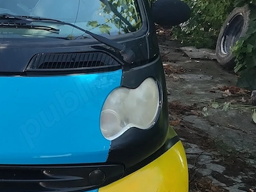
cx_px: 11
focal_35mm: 81
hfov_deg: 23.3
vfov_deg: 18.2
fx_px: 599
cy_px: 96
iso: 50
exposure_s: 1/520
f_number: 1.8
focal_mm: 4.22
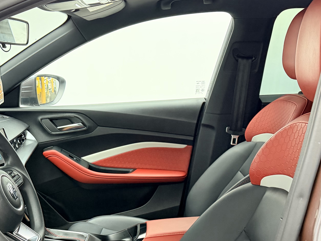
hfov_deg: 33.6
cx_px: 50
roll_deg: +1.4
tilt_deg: -17.3
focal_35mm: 55
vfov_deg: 25.8
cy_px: 213
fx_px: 510
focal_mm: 6.76
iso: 640
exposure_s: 1/50
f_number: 1.78
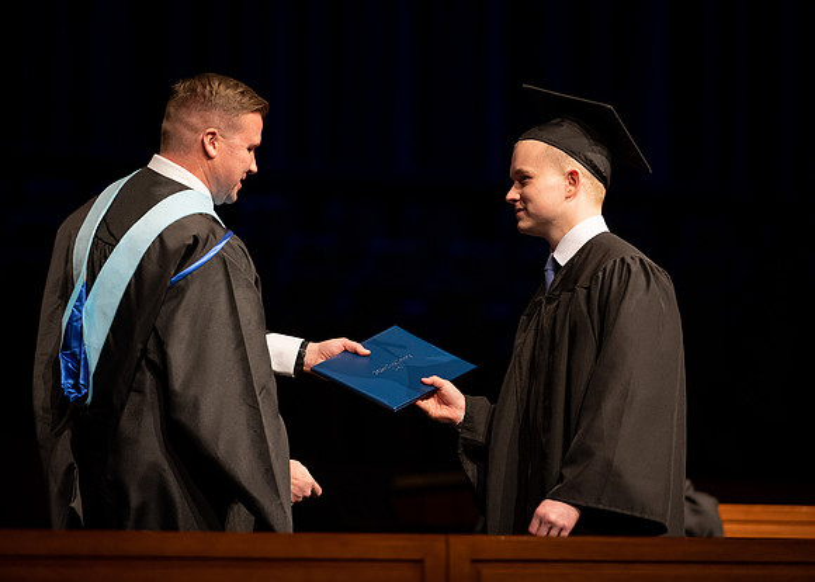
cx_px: 437
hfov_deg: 9.6
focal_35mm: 210
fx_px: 4850
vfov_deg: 6.9
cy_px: 291
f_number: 2.8
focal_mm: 200
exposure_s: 1/200
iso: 1250
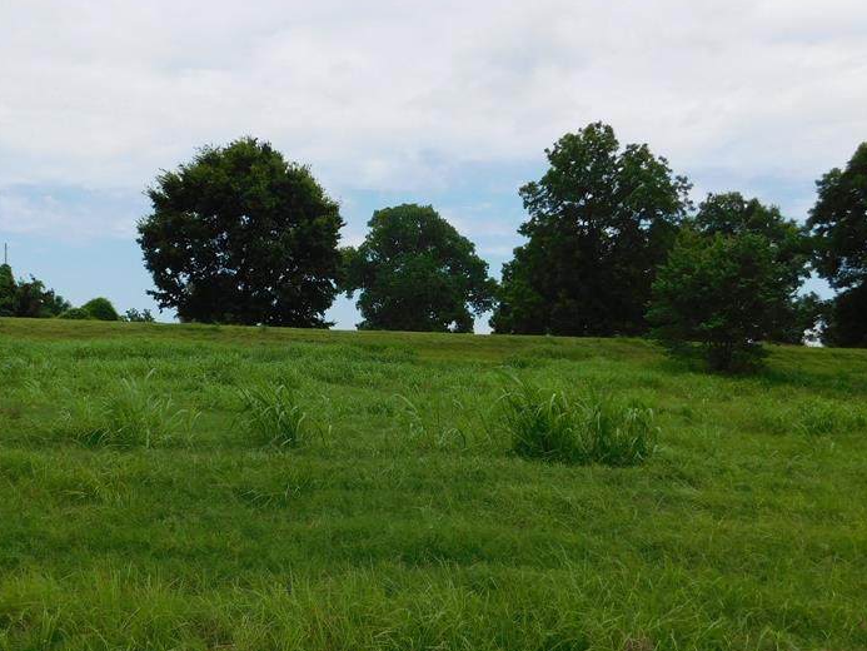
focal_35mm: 34
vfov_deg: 41.7
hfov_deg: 53.4
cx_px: 332
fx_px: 852
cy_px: 368
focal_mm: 4
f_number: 6
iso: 125
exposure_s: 1/640
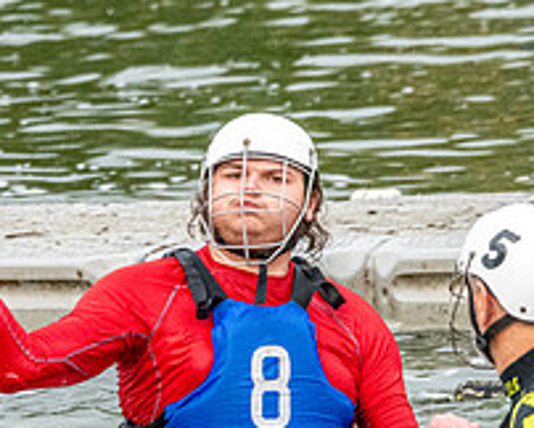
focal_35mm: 1217
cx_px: 233
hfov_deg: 1.6
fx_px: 19252
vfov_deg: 1.3
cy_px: 309
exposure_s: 1/2000
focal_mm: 360
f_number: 9
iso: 3200
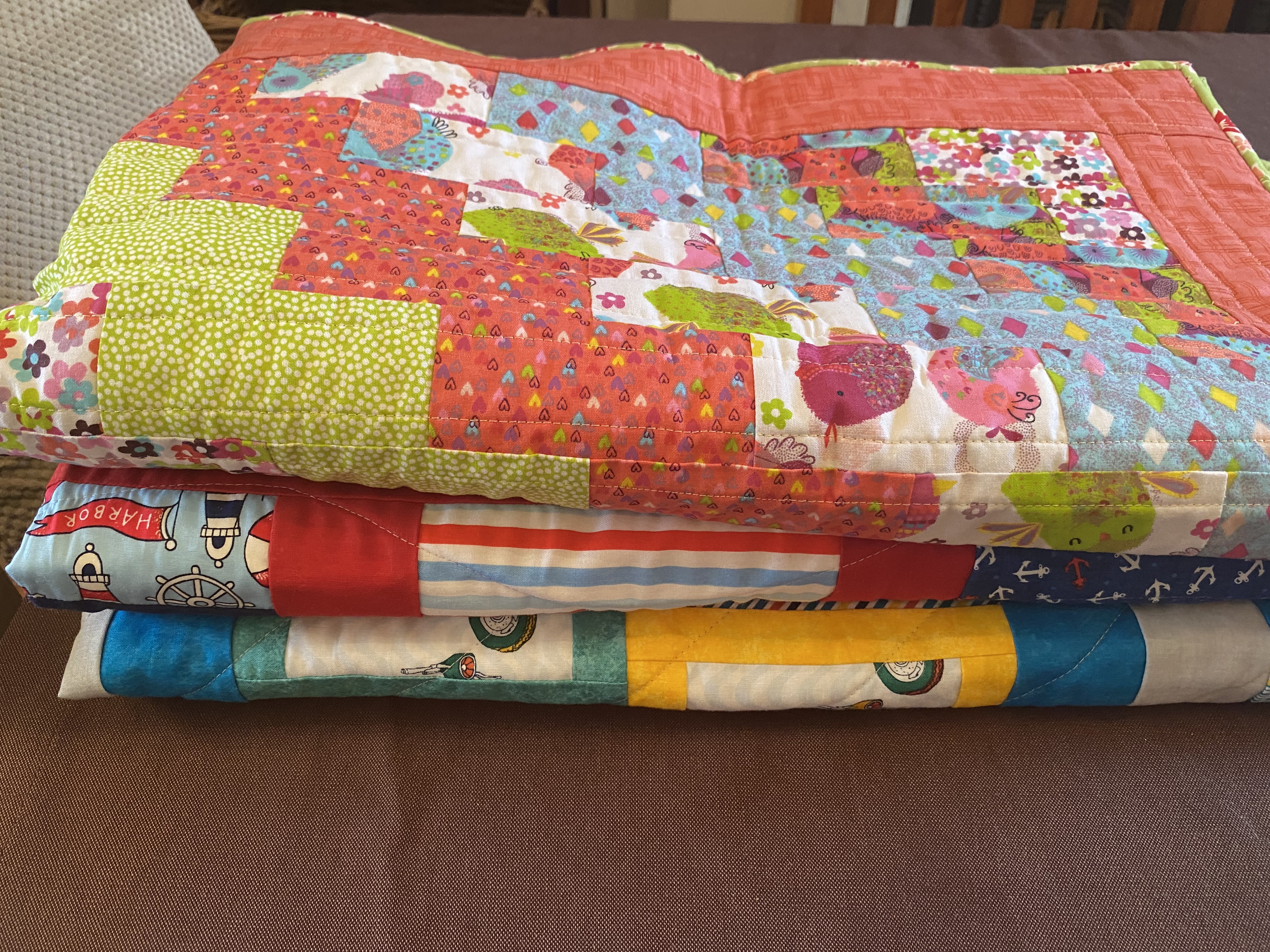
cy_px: 476
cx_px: 635
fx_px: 954
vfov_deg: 53.1
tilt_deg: -43.1
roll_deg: -1.2
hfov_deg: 67.3
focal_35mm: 26
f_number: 1.8
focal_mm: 4.25
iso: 200
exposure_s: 1/50
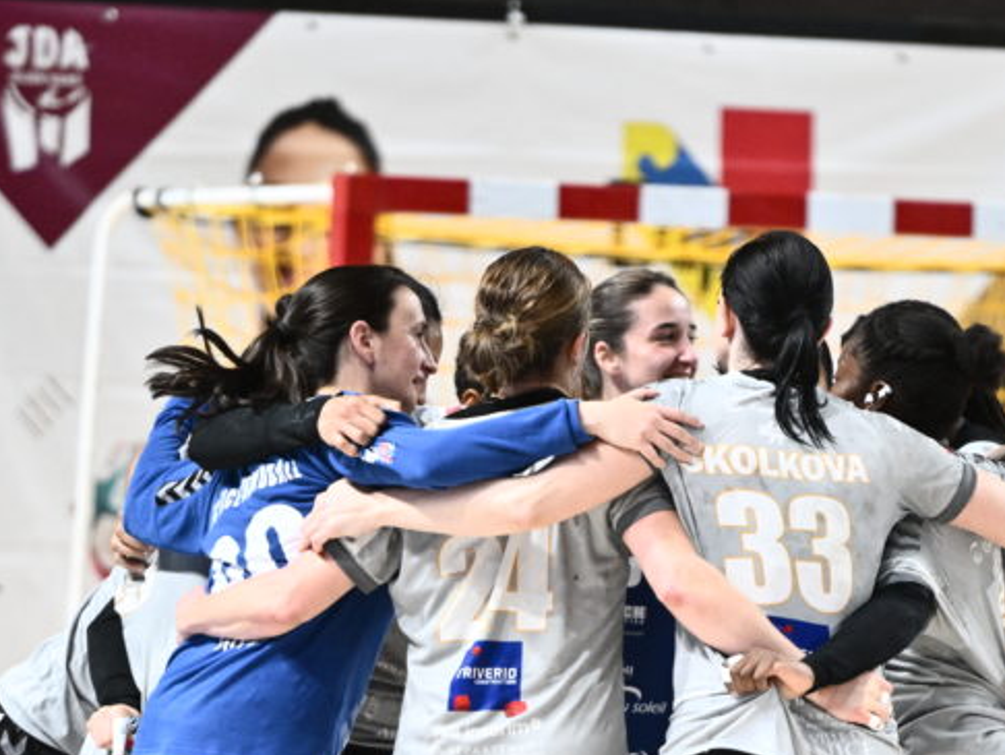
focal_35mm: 435
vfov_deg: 3.4
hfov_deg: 4.6
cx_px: 684
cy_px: 731
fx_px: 12636
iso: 3200
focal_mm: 200
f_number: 2.8
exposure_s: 1/1000
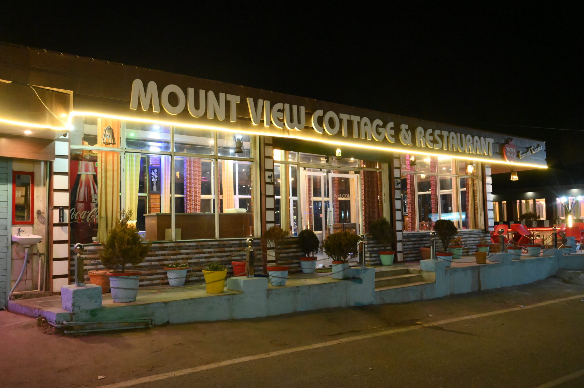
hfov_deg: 58.7
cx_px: 292
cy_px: 194
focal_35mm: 32
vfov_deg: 41.1
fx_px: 519
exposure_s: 1/200
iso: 16000
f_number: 4.5
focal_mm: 32
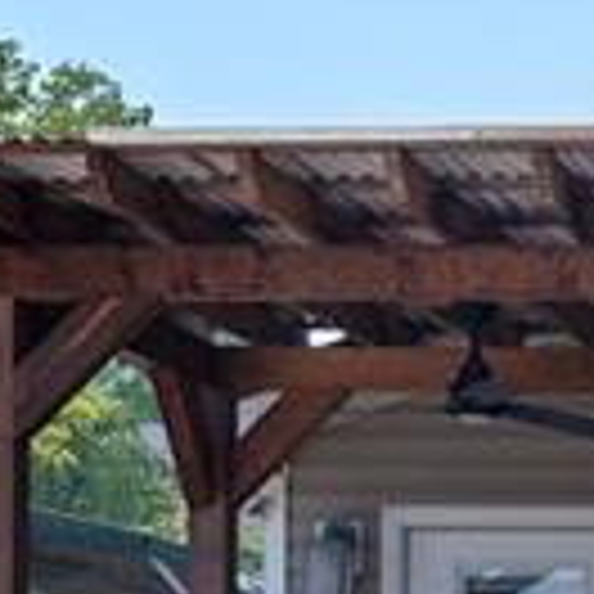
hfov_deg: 10.4
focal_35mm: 154
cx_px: 1202
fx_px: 2995
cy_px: 799
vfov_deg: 11.0
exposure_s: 1/250
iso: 125
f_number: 11
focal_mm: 23.5
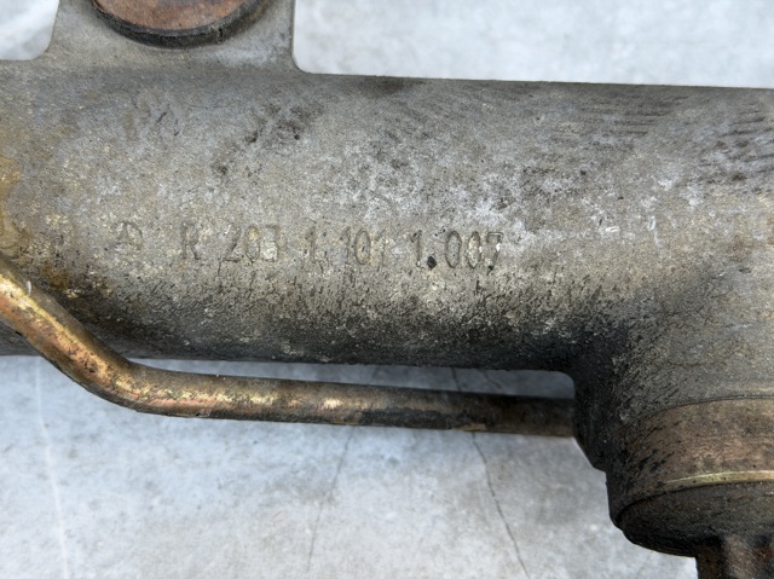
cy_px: 290
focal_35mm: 48
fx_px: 1072
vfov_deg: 30.2
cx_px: 387
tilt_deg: -59.8
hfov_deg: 39.7
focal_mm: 6.76
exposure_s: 1/103
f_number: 1.78
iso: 100
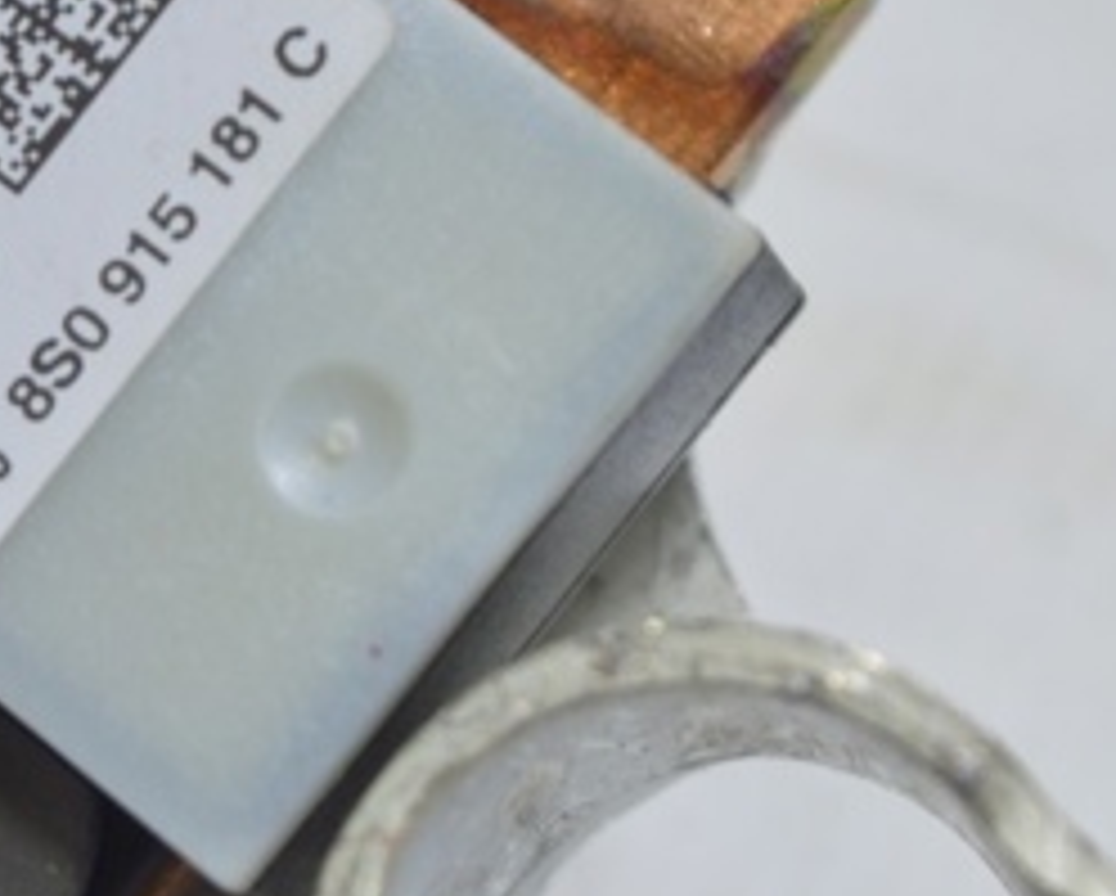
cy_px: 403
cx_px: -194
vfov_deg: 7.8
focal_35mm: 199
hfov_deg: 9.6
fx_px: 6587
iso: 400
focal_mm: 55
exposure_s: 1/20
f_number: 5.6
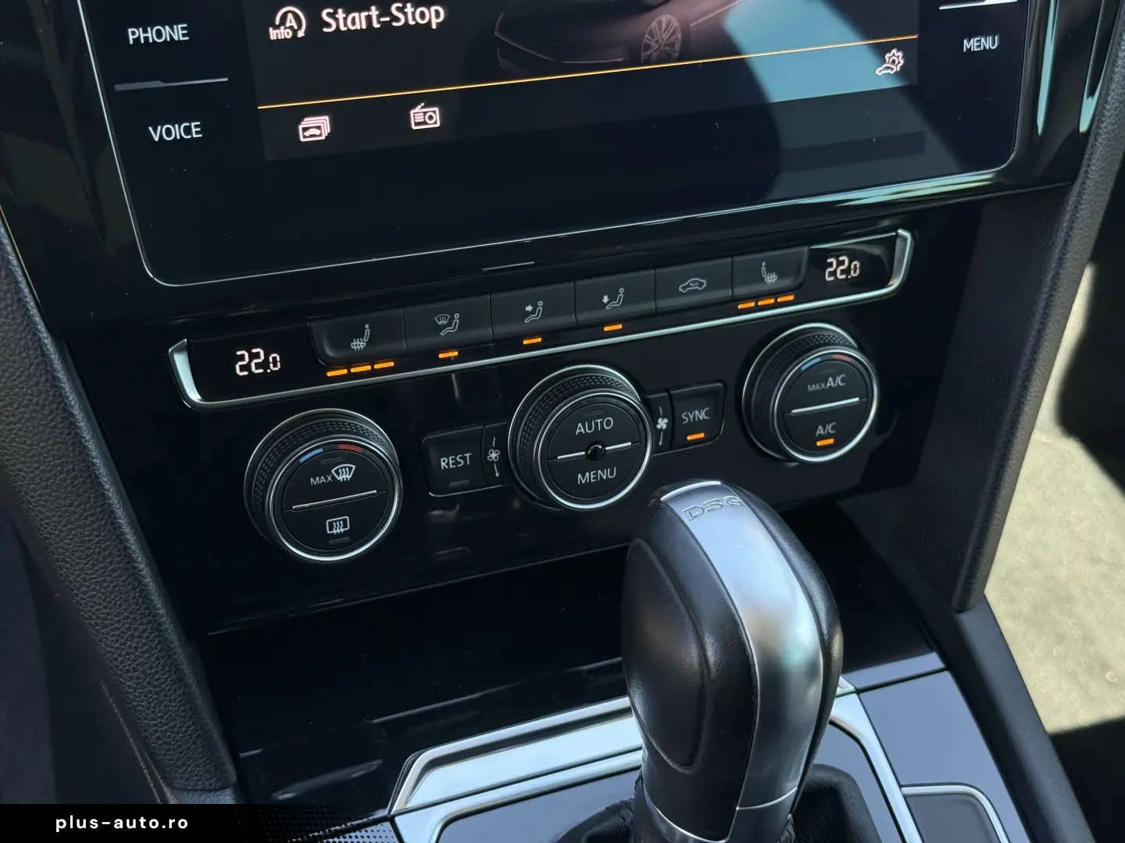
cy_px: 422
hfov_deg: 39.7
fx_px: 1560
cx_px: 562
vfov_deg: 30.3
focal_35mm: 48
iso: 160
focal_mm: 6.76
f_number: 1.78
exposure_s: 1/165
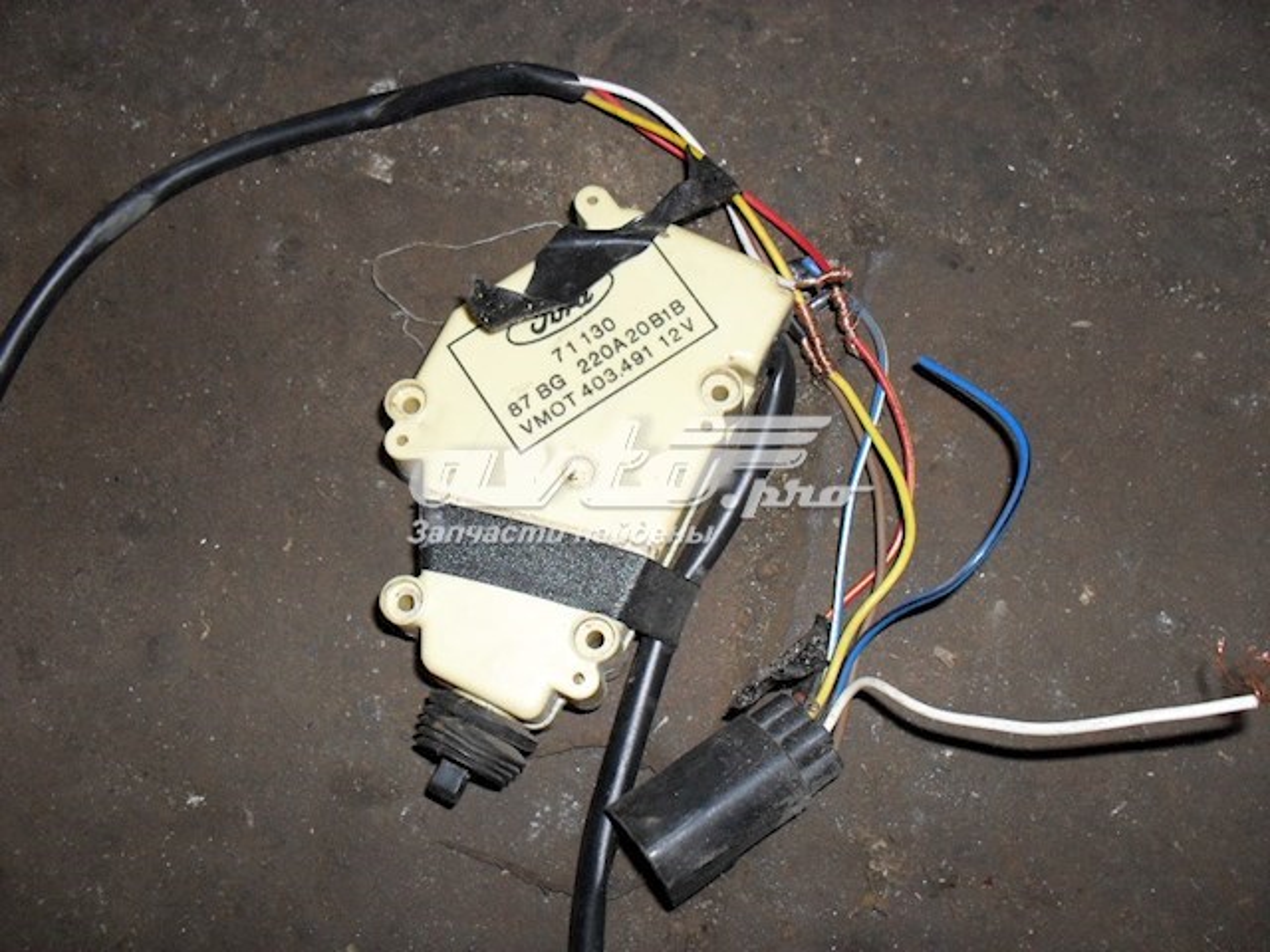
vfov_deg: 40.7
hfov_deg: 52.6
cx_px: 635
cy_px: 476
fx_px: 1284
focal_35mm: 35
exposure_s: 1/45
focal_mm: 6.3
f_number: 3.2
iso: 200
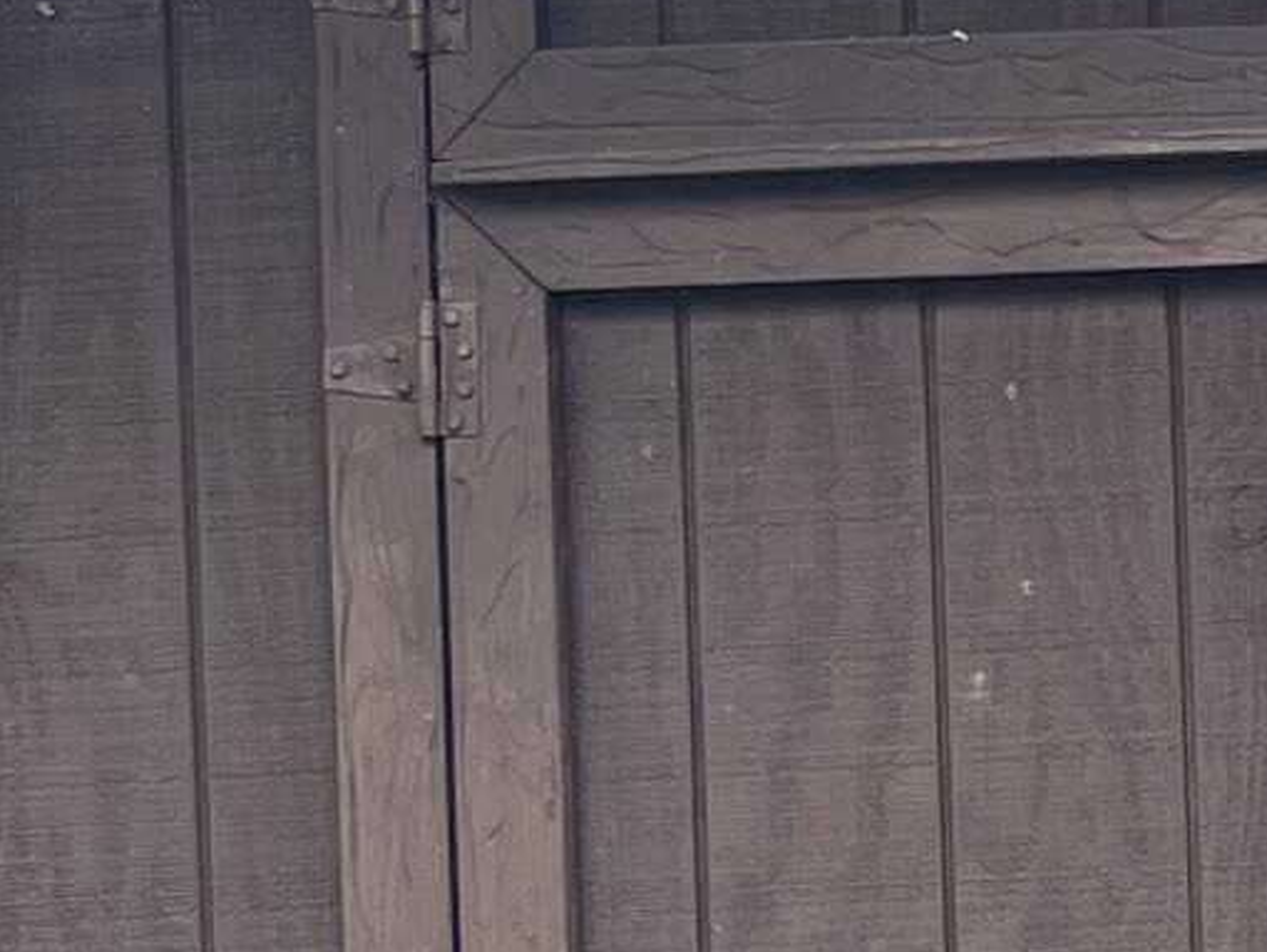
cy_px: 537
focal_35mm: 147
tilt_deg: +0.7
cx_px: 2012
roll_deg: +3.7
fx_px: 5383
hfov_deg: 12.6
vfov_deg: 10.1
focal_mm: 5.1
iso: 32
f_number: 1.6
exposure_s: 1/396
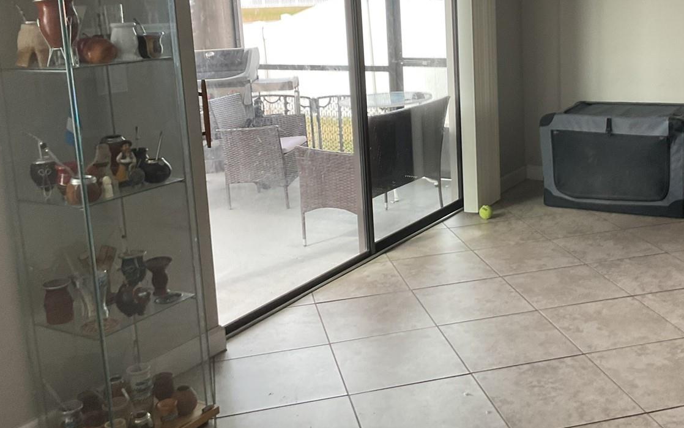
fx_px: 820
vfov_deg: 29.0
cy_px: 132
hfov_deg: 44.8
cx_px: 436
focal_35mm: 44
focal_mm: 3
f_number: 1.8
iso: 64
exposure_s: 1/120
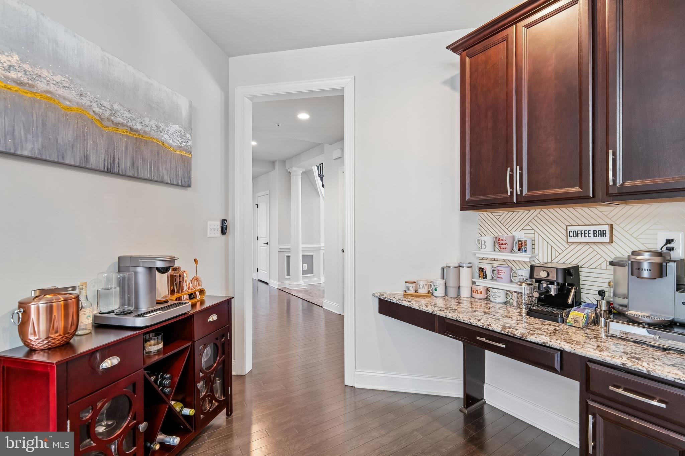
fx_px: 304
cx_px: 342
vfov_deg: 73.7
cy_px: 228
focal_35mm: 16
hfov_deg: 96.7
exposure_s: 1.3
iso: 100
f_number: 8
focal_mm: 16
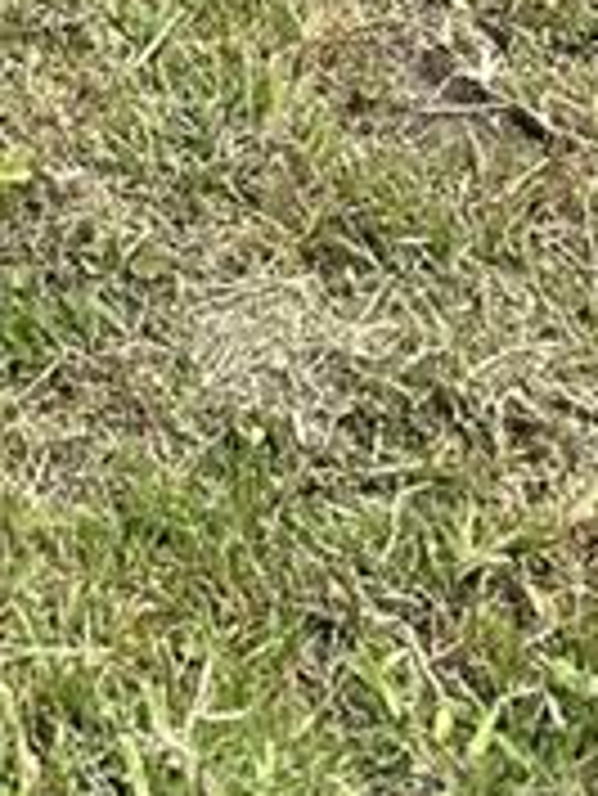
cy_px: -1704
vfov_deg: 9.3
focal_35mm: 163
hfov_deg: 8.0
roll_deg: -0.3
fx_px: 3750
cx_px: -1075
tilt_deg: -4.9
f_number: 1.78
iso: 80
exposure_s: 1/1988
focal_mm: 6.86
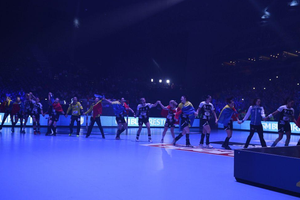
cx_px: 170
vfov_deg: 36.8
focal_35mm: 36
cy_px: 106
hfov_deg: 53.0
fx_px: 300
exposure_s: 1/640
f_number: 2.8
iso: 2000
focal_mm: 29
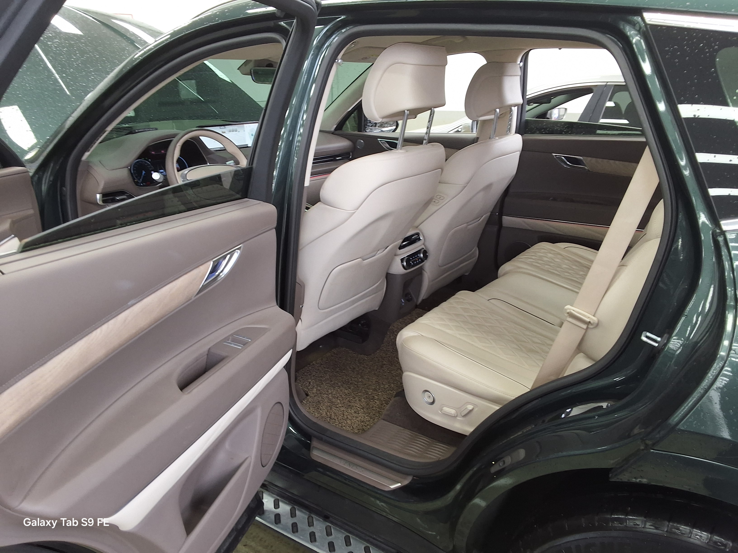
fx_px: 597
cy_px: 276
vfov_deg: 49.7
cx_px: 369
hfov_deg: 63.4
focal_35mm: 28
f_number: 1.9
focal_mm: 2.91
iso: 64
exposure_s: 1/40
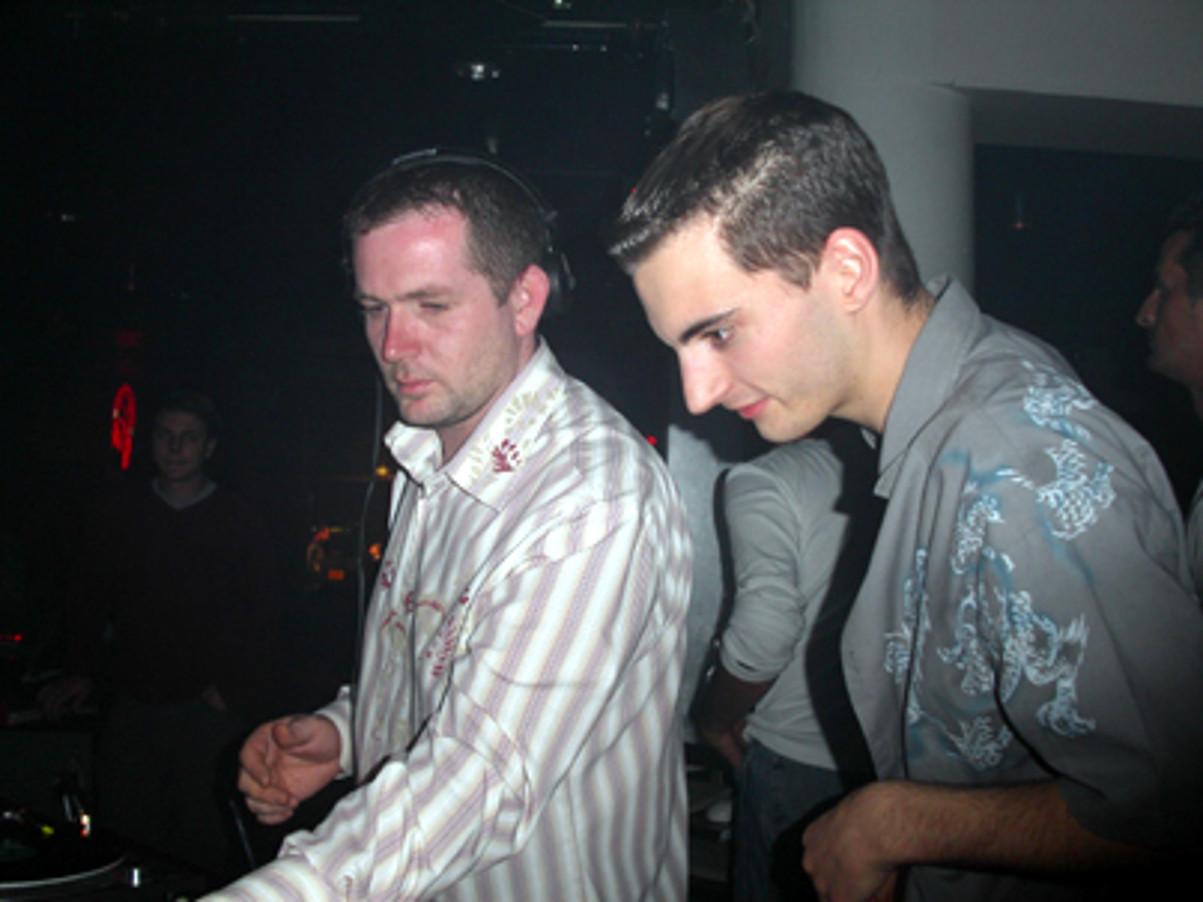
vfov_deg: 37.7
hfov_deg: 49.0
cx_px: 602
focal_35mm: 38
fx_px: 1320
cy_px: 451
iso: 100
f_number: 2.8
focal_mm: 7.8
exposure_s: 1/30
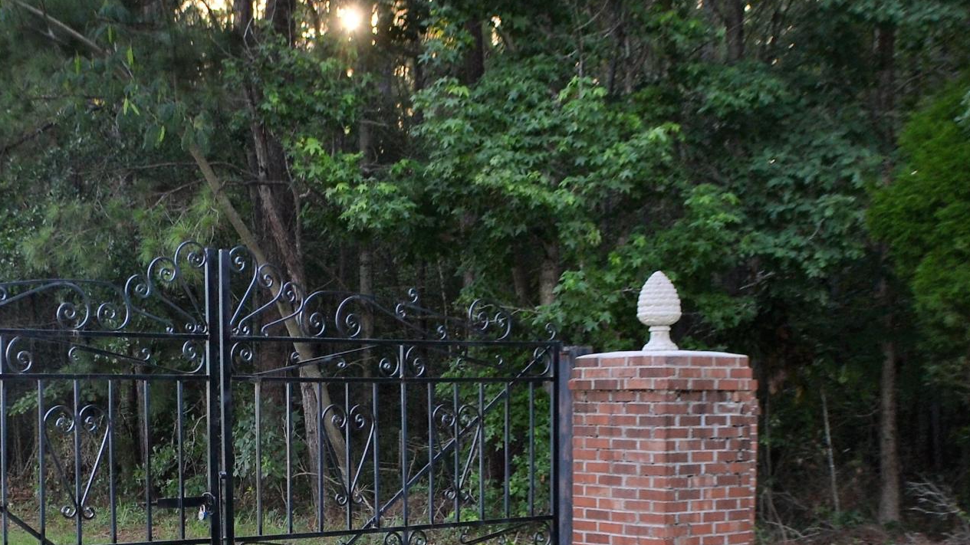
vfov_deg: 14.6
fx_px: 2109
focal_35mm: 82
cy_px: 457
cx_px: 192
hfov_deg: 25.5
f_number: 4
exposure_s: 1/125
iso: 250
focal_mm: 22
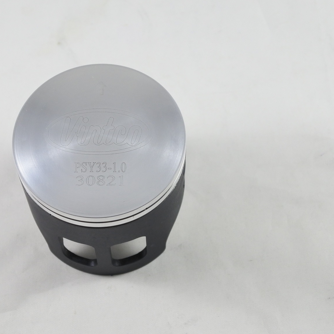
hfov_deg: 27.9
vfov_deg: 28.2
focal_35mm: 61
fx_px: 666
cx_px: 99
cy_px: 165
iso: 500
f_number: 4.5
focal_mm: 17.6
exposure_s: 1/125
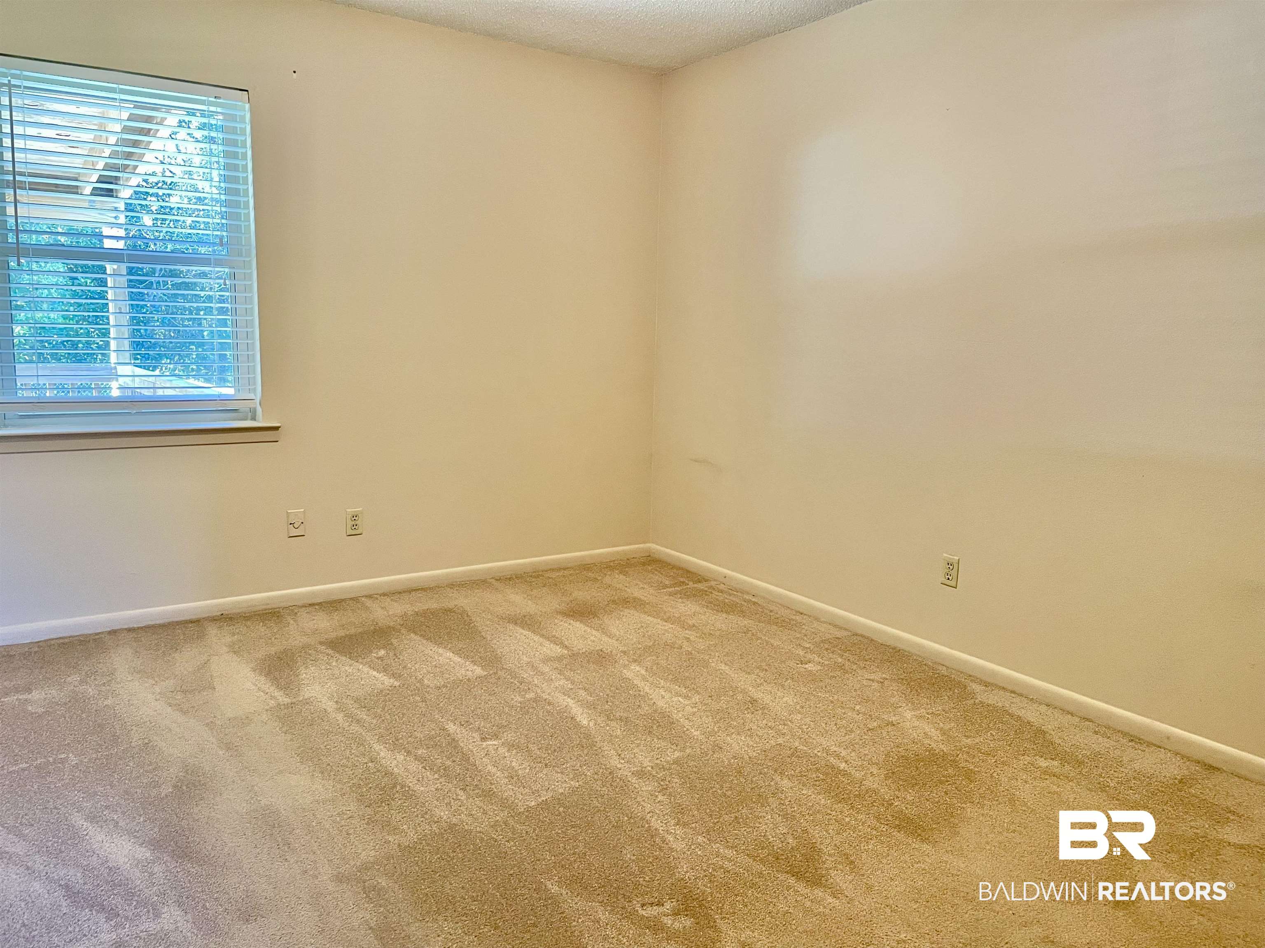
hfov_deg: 67.3
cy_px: 474
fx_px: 950
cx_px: 632
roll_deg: -0.9
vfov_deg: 53.1
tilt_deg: -8.3
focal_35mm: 26
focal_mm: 4.2
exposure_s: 1/60
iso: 250
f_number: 1.6
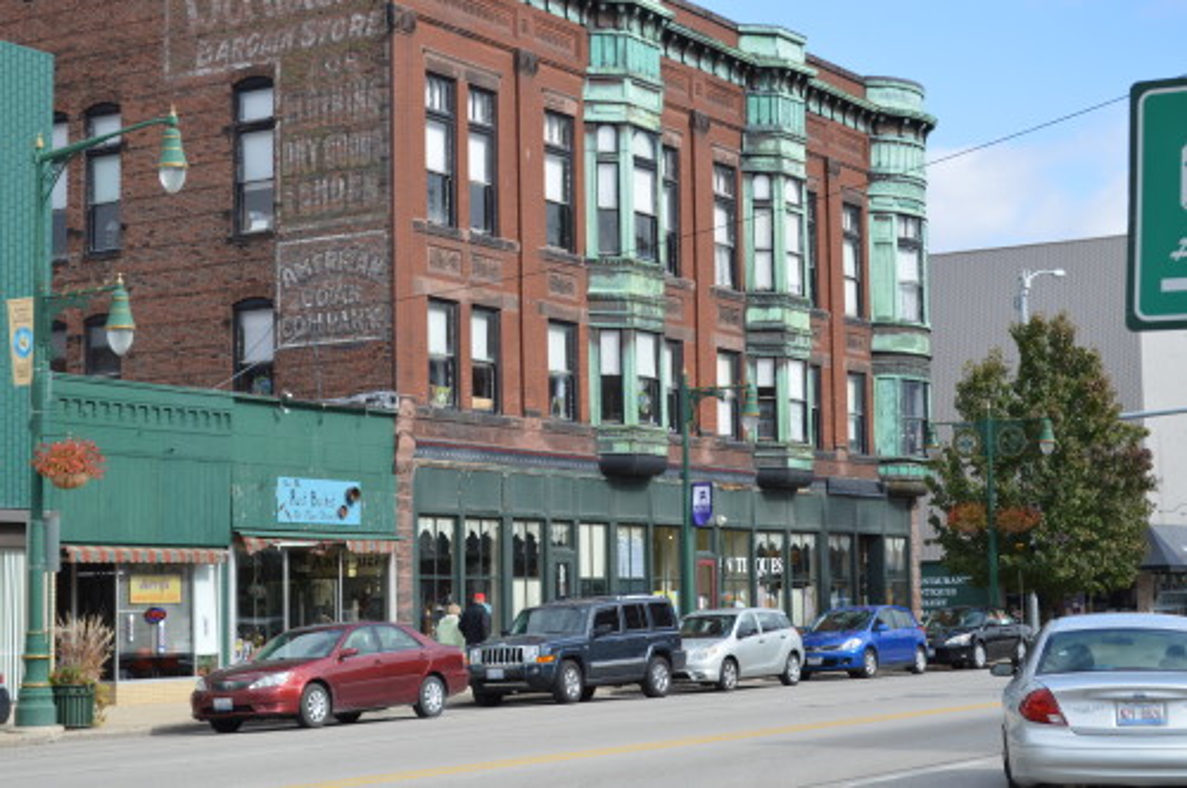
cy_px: 394
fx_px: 2272
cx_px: 594
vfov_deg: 19.7
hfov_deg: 29.3
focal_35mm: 69
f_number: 7.1
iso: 100
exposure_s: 1/200
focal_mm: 46
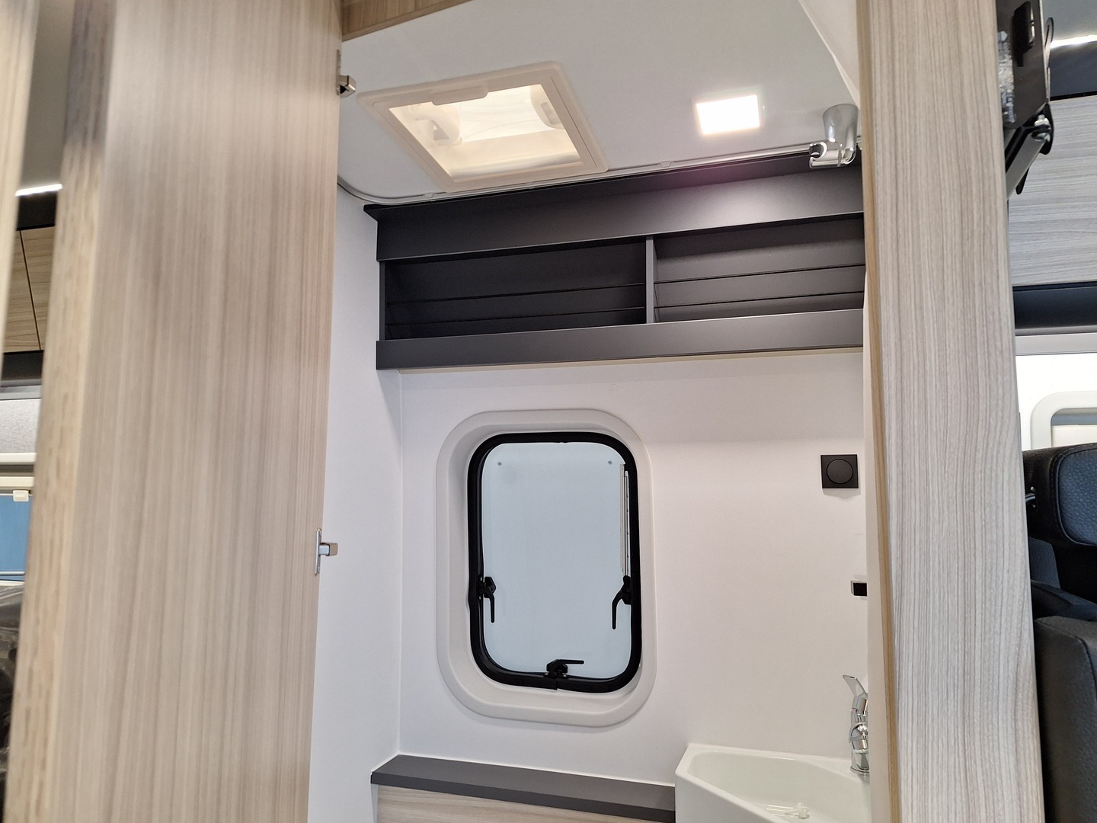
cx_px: 548
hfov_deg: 73.9
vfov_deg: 58.9
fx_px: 729
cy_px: 412
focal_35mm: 23
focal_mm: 5.54
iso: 160
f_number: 1.8
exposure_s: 1/50
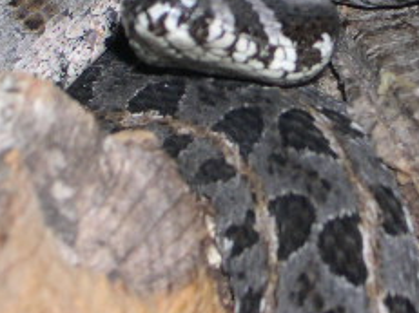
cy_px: -43
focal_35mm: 269
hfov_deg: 7.4
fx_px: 3254
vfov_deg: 5.5
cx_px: 279
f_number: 12.4
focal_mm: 20.5
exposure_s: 1/60
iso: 100
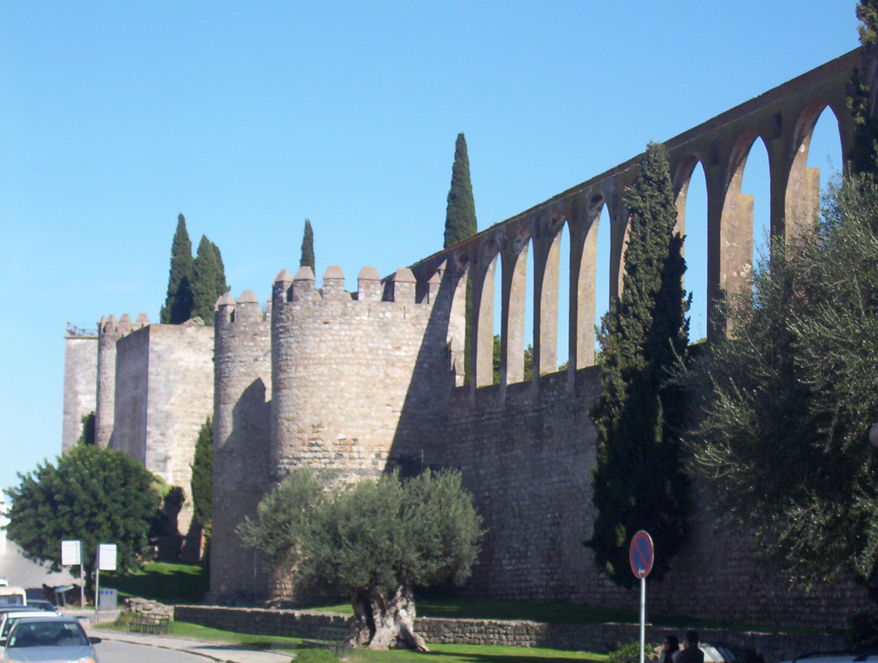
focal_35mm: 92
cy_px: 332
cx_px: 439
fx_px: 2339
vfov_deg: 16.1
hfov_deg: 21.3
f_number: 4.33
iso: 100
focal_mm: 14.19
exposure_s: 1/942
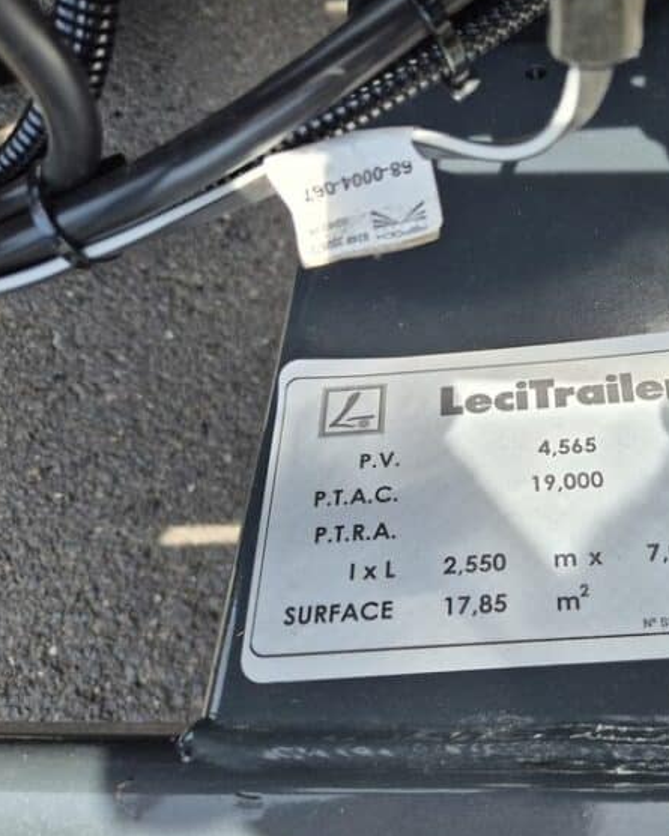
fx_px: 767
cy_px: 420
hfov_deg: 45.1
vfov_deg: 57.2
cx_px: 522
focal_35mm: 31
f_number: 1.8
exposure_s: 1/505
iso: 25
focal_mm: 5.4
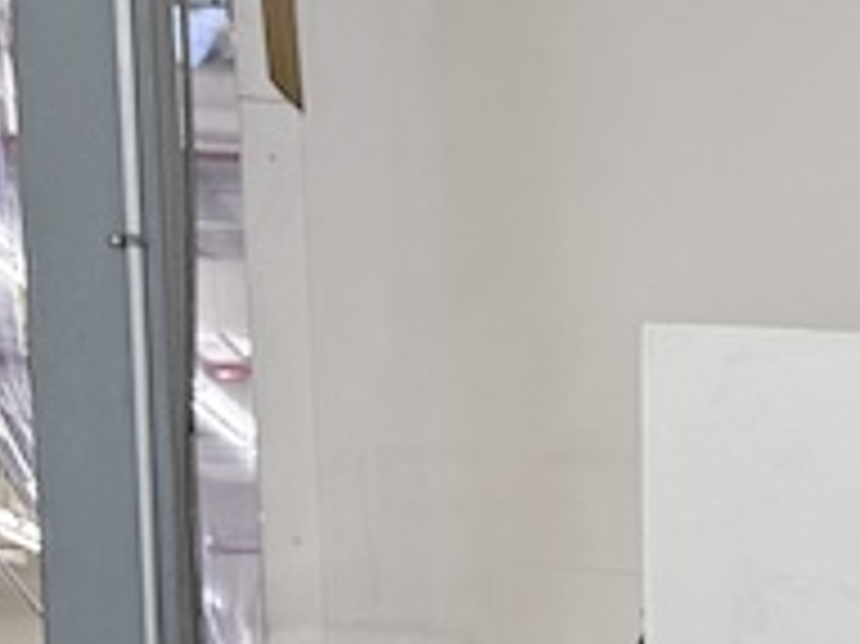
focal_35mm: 129
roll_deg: +0.4
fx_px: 3203
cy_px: 1220
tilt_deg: -7.0
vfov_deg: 10.7
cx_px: 1927
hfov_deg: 12.6
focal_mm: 6.76
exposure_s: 1/120
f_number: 1.78
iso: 80
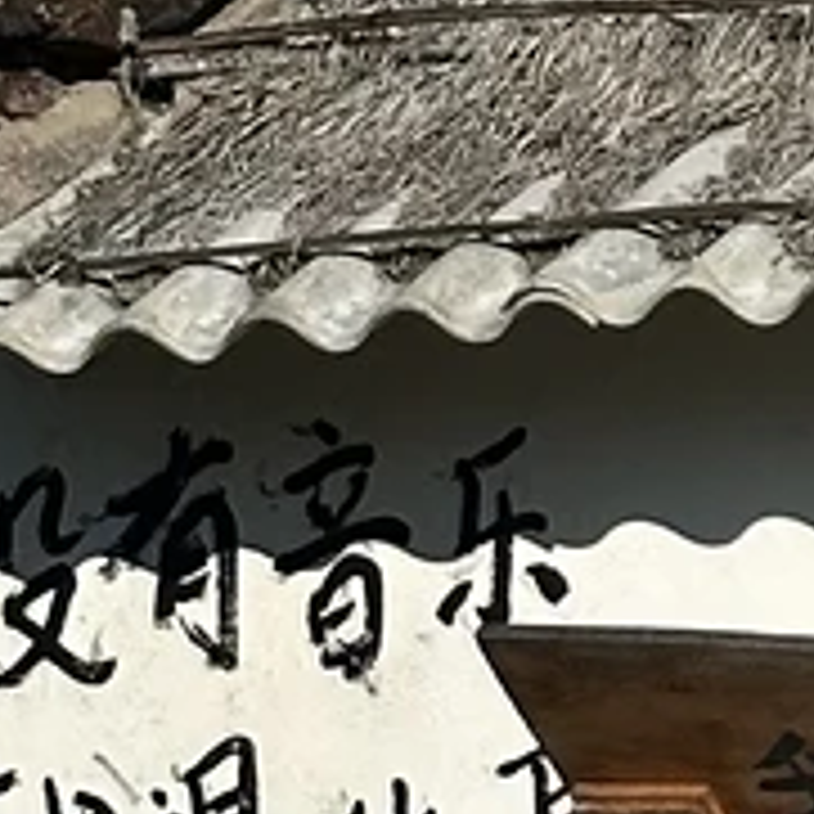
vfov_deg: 5.2
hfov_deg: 5.0
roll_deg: +1.6
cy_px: 980
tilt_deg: +2.1
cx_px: 2150
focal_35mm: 338
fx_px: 8992
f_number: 1.78
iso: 64
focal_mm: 6.86
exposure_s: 1/10870
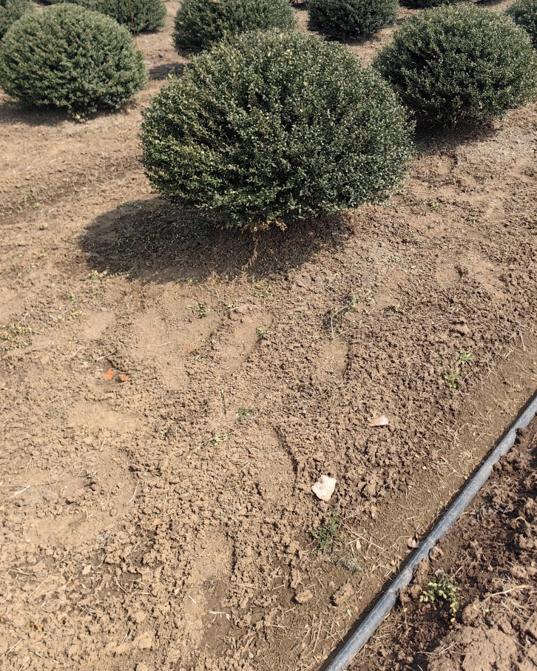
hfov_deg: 47.1
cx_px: 285
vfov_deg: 56.9
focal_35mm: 31
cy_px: 283
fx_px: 616
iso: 50
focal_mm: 5.75
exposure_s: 1/1776
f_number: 2
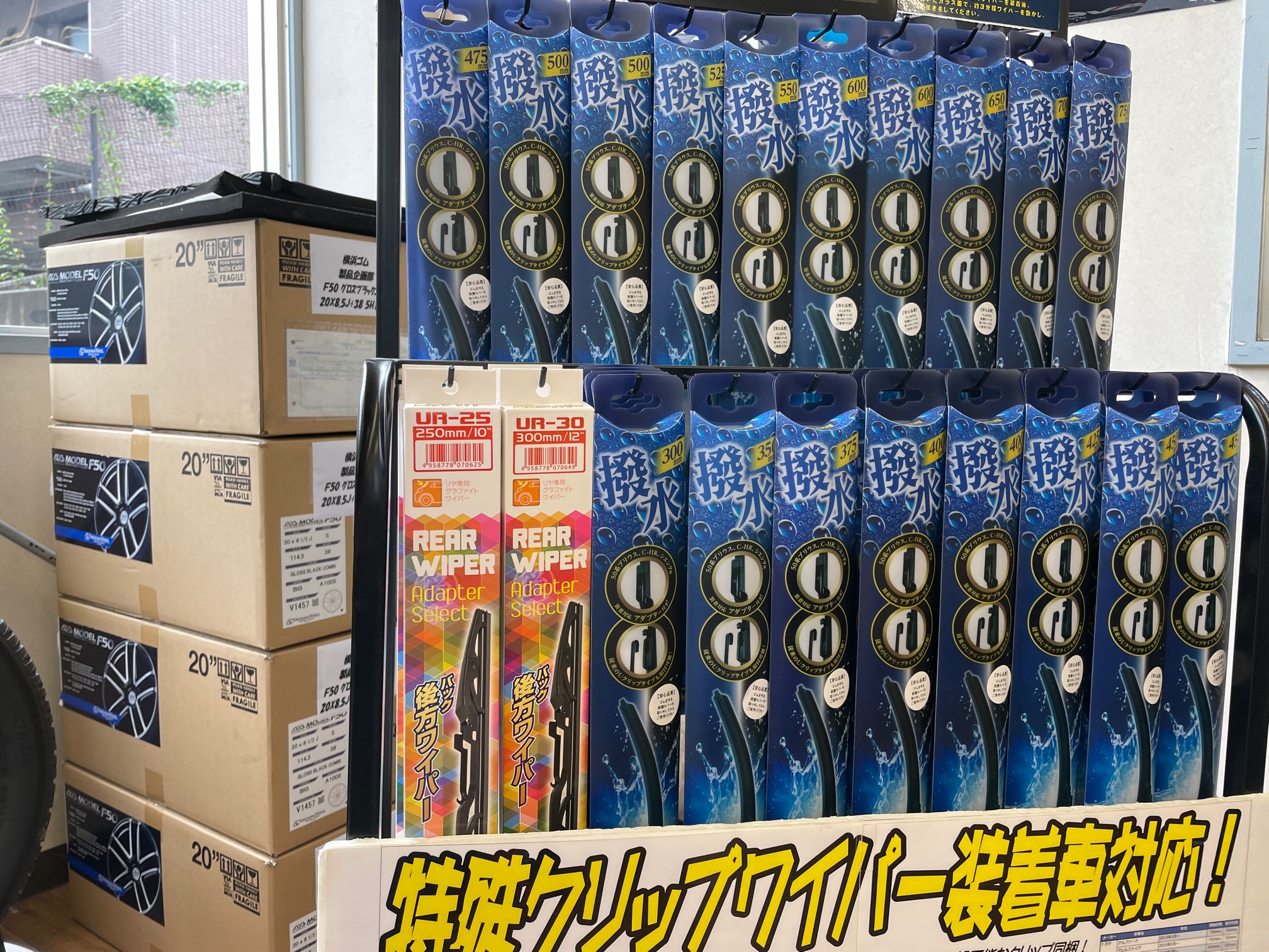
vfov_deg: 53.1
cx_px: 634
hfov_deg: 67.3
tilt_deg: -4.5
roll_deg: -0.5
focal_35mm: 26
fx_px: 953
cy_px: 476
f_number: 1.6
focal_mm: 4.2
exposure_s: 1/121
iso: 64
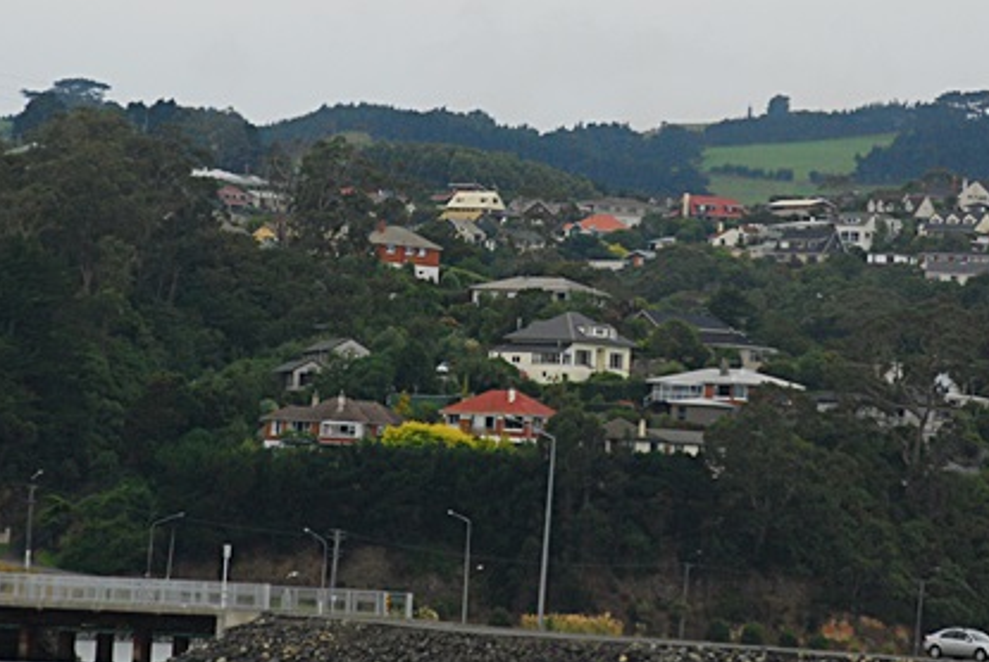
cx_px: 558
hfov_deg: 7.5
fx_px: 7565
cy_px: 157
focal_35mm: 275
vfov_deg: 5.0
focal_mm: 95
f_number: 6.3
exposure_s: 1/160
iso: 400
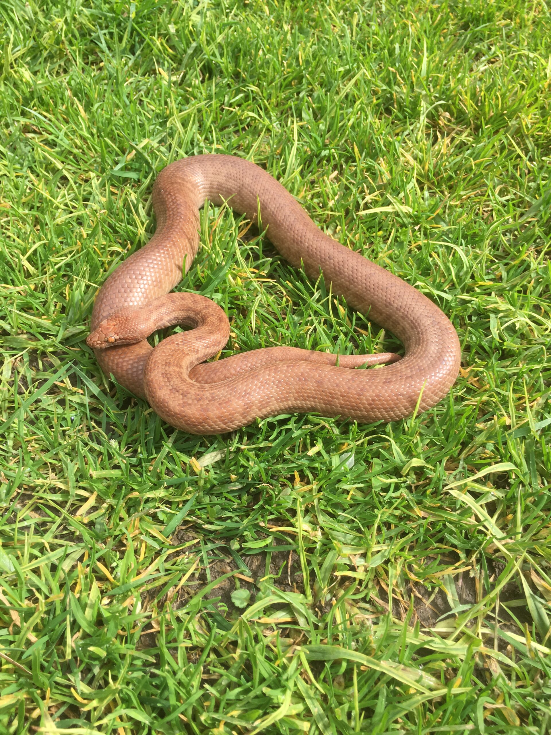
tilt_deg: -52.3
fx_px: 615
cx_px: 276
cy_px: 368
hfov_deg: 48.2
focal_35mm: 29
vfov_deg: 61.7
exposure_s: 1/513
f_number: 2.2
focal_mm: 4.15
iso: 25
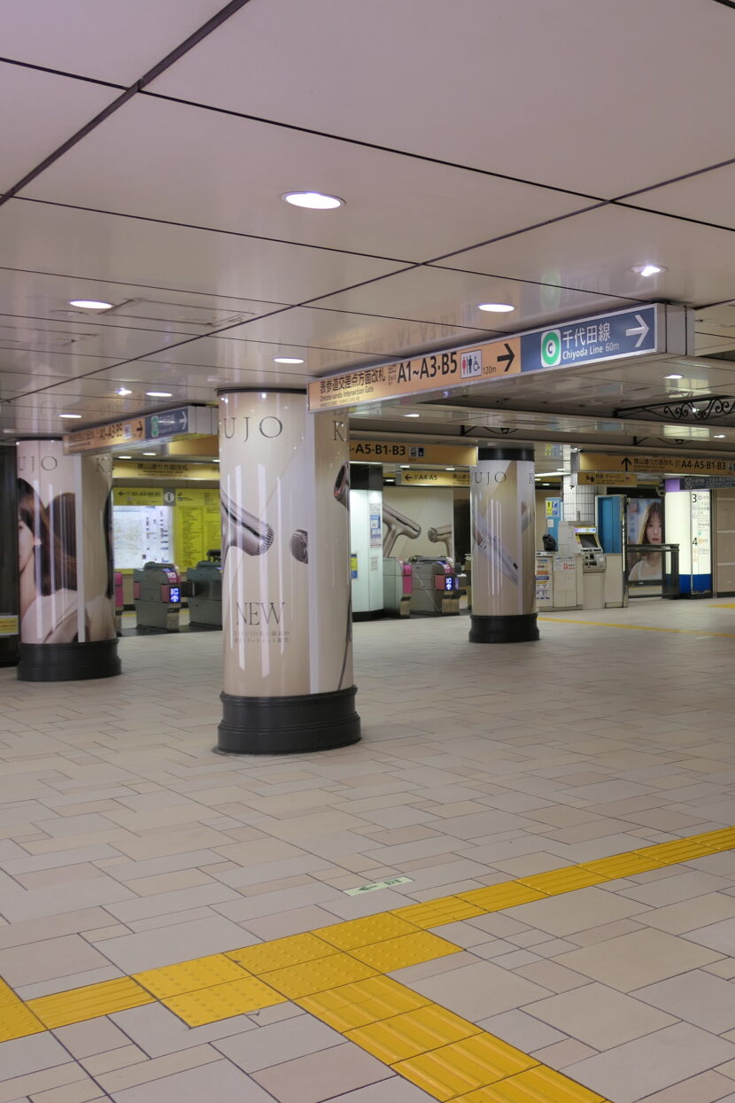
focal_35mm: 37
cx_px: 822
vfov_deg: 51.9
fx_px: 1133
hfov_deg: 31.6
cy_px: 556
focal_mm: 8.8
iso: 125
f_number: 1.8
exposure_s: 1/125
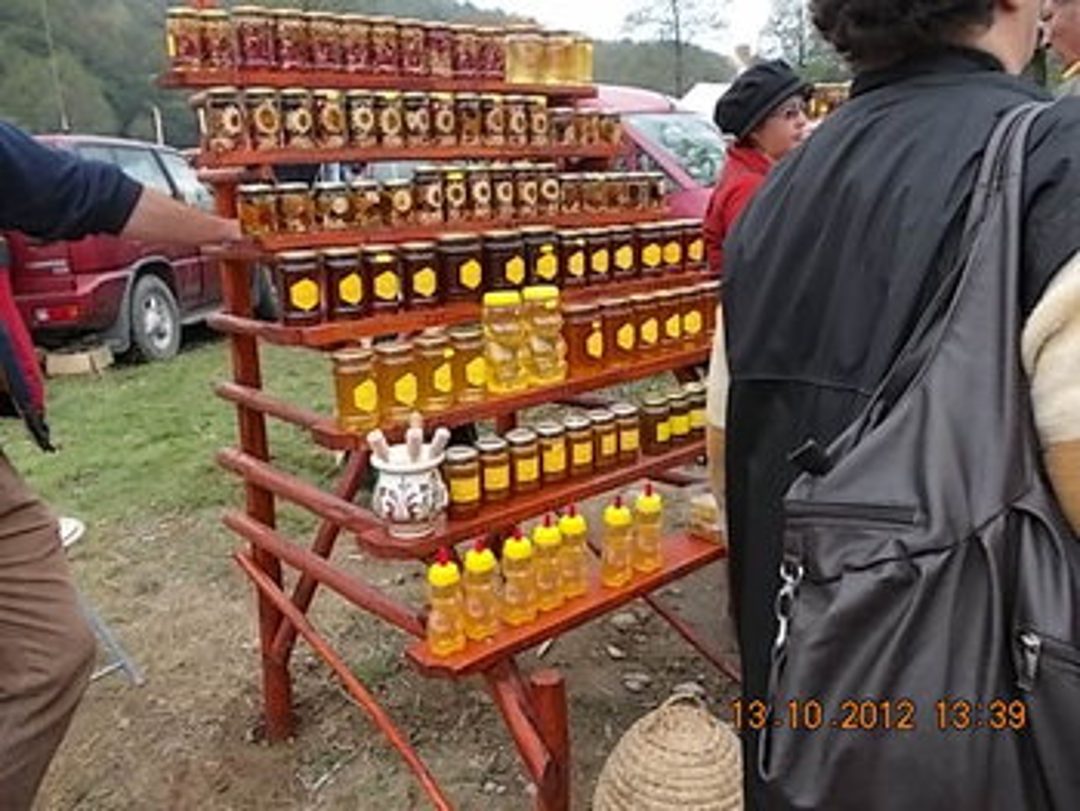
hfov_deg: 63.4
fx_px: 874
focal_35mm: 28
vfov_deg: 49.8
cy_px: 406
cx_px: 540
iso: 80
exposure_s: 1/160
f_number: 2.7
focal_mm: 4
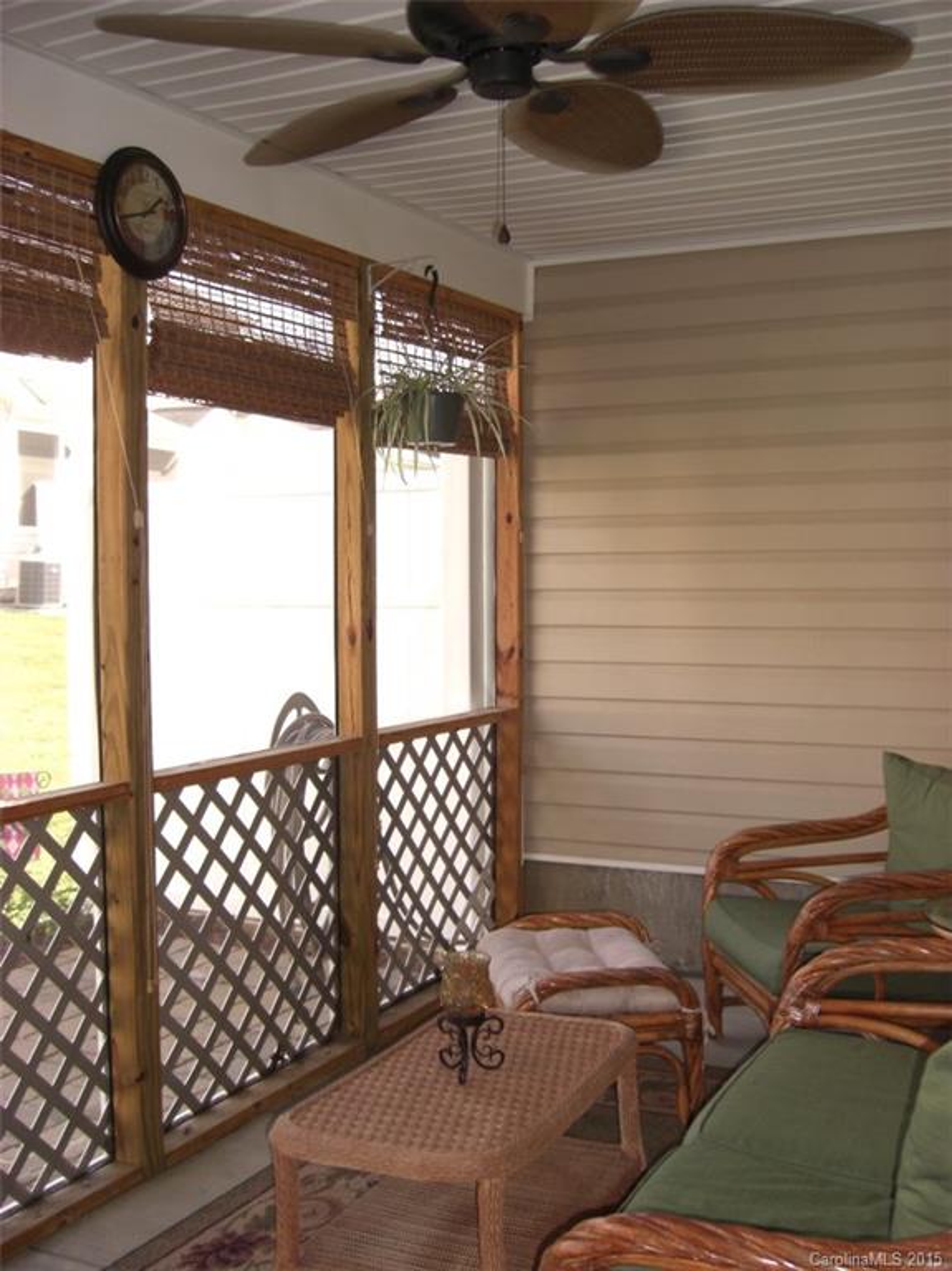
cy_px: 636
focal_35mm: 38
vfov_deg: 49.0
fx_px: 1395
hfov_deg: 37.7
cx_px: 476
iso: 100
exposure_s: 1/80
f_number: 2.8
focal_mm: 7.9
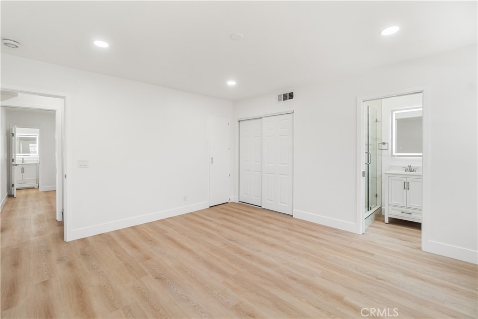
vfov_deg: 77.3
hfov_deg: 100.4
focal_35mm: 15
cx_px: 239
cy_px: 160
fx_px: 199
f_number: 7.1
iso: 320
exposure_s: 1/20
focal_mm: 10
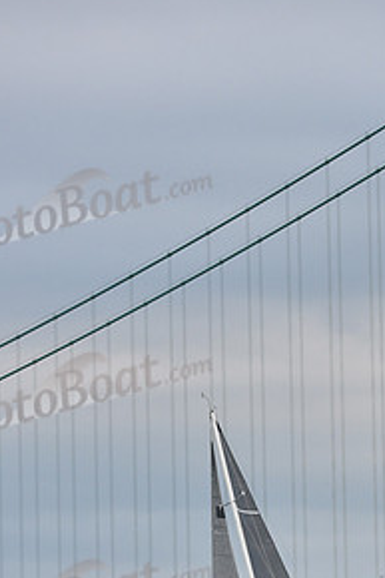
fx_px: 4657
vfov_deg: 7.1
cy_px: 470
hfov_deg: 4.7
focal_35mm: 290
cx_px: 316
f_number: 4.5
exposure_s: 1/640
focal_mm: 145
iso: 500
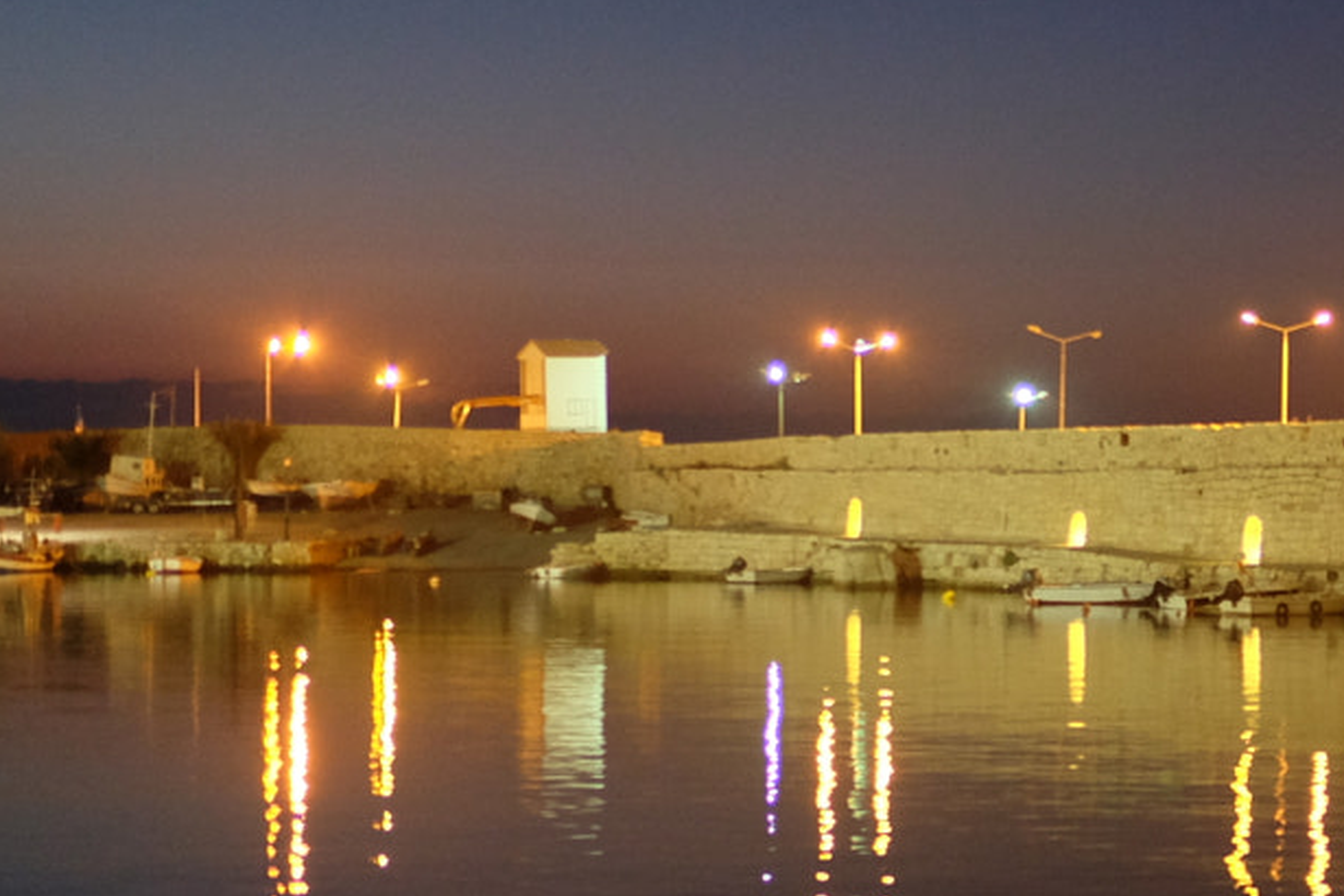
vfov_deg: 15.0
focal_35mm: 91
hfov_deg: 21.1
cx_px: 1552
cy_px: 596
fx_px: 3397
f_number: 1.4
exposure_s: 1/8.5
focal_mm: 23
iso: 1250
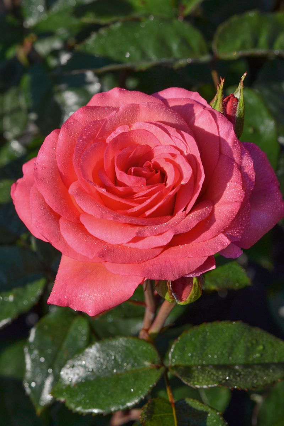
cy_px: 213
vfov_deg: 27.0
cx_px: 142
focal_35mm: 75
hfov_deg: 18.2
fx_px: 887
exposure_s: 1/250
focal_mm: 50
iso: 100
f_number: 8
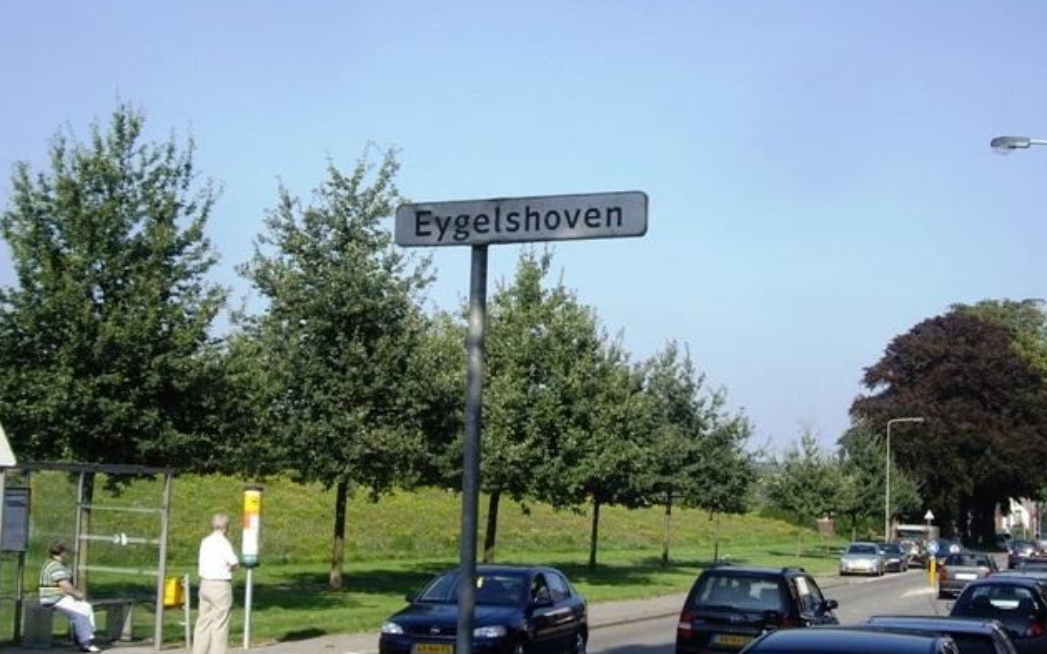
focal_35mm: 41
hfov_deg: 48.2
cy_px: 349
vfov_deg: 31.2
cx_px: 524
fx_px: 1170
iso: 64
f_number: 2.8
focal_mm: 7.9
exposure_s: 1/1000
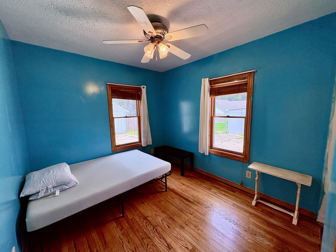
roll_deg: +1.6
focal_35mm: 14
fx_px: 136
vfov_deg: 85.7
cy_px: 126
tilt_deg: -5.8
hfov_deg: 102.1
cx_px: 168
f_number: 2.2
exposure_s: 1/134
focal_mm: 2.22
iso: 125
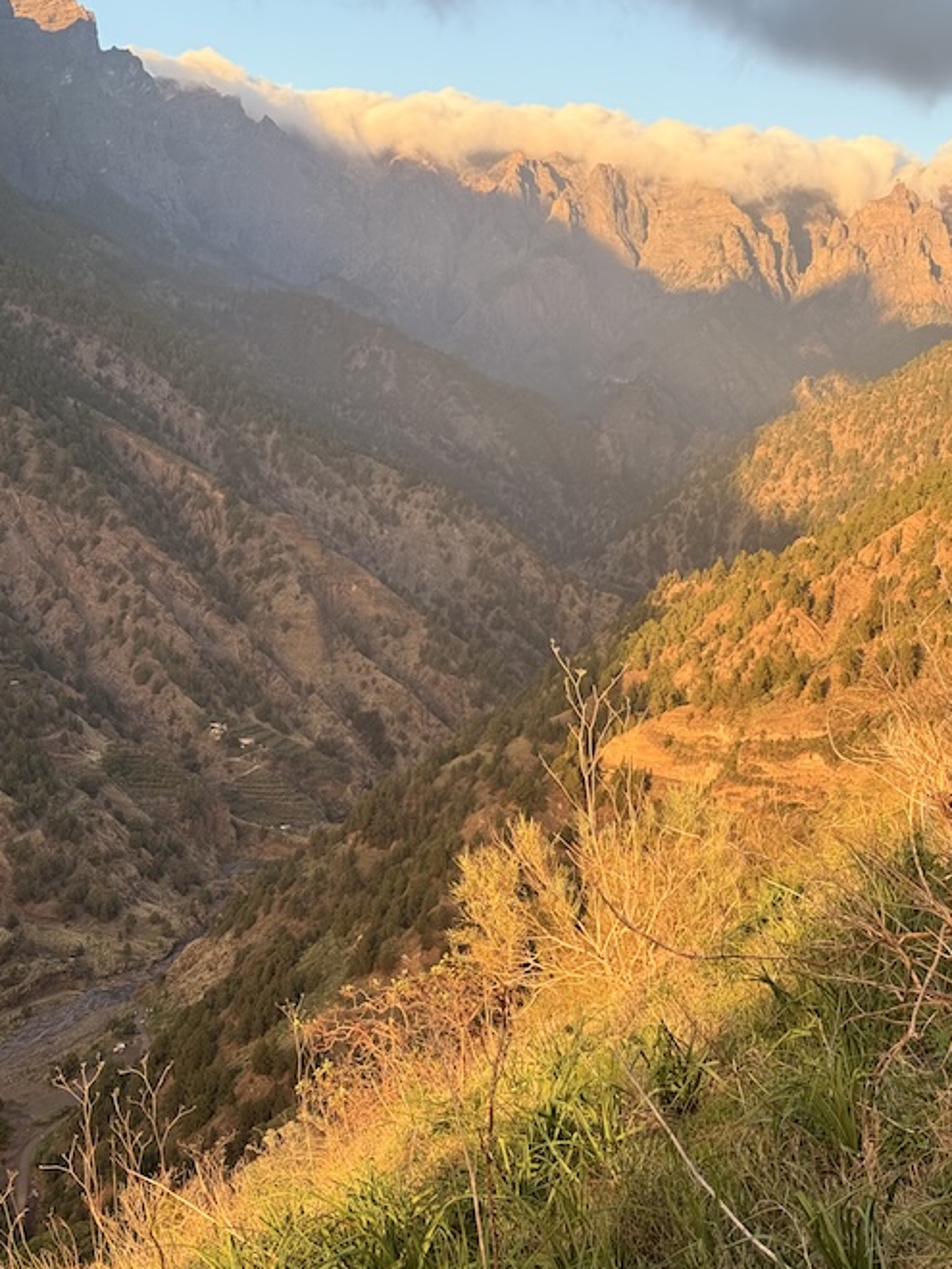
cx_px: 518
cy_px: 625
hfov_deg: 26.5
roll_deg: -5.8
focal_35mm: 55
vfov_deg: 34.9
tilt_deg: -4.8
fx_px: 2017
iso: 100
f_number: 1.78
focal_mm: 6.76
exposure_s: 1/693
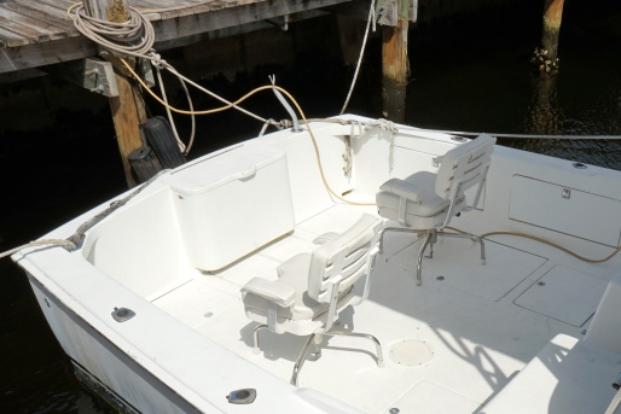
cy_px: 360
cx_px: 441
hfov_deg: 45.3
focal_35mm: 42
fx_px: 725
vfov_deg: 30.7
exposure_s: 1/125
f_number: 13
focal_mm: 16
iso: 100
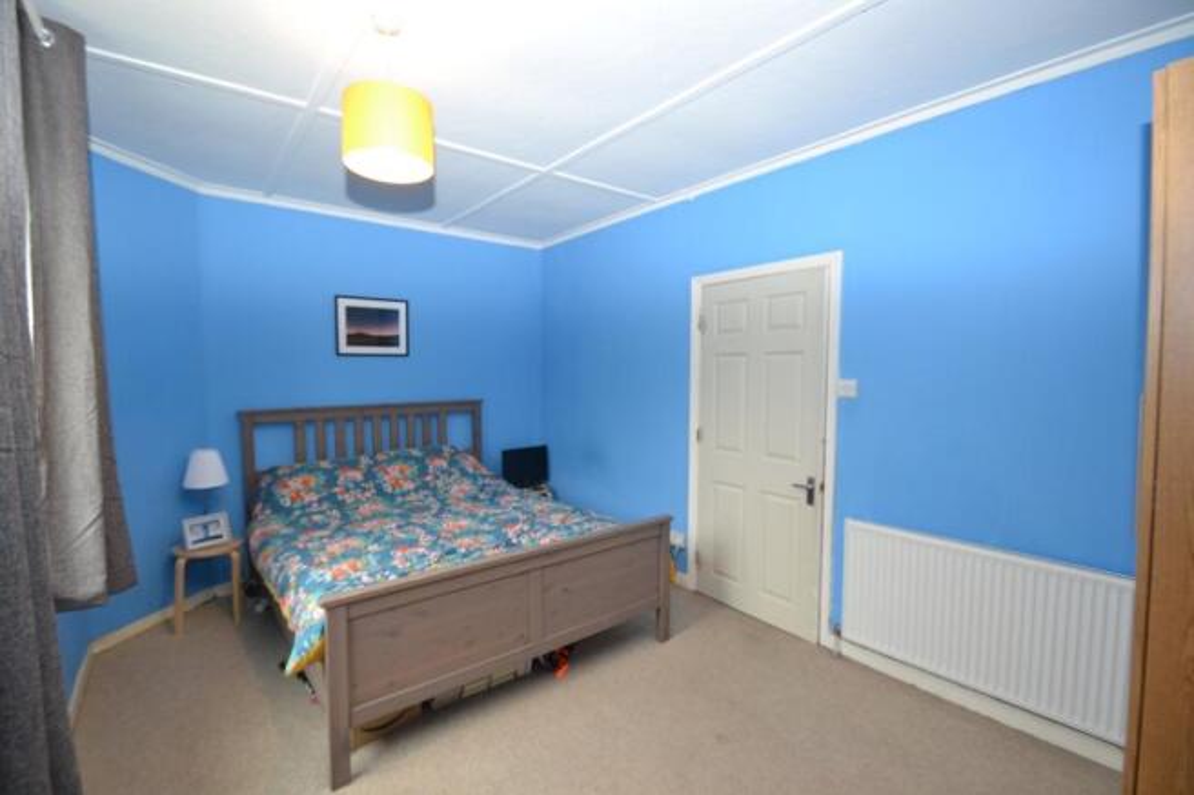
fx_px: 497
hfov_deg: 100.4
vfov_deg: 77.3
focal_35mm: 15
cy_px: 398
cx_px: 597
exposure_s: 1/60
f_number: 3.5
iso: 640
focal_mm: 10
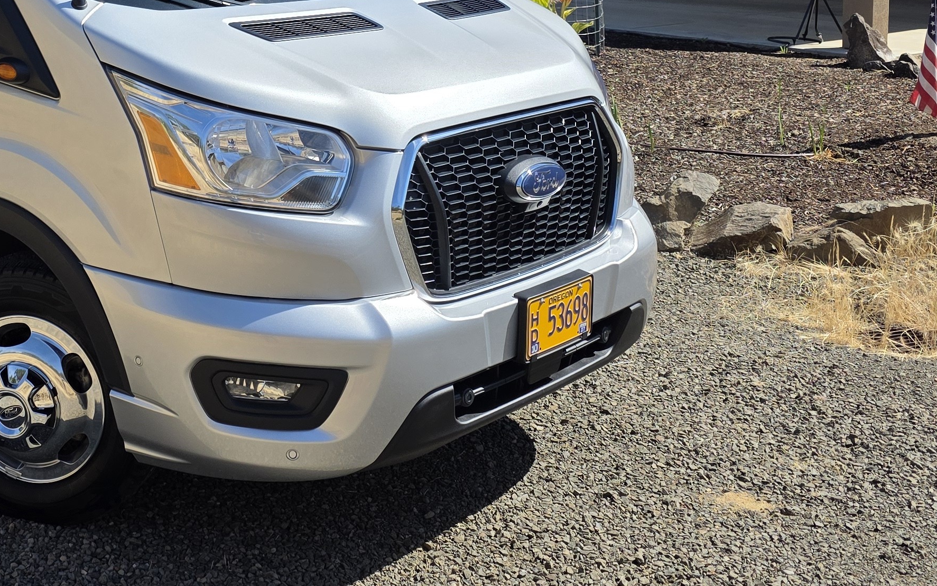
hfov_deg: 35.7
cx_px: 188
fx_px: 1404
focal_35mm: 55
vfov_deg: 22.4
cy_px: -32
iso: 80
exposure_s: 1/5017
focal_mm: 6.3
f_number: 1.7
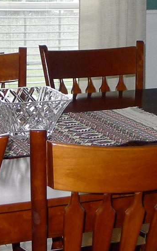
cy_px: 82
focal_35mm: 90
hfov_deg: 14.4
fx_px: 617
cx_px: 19
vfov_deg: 22.9
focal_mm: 5.1
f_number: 2
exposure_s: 1/60
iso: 320
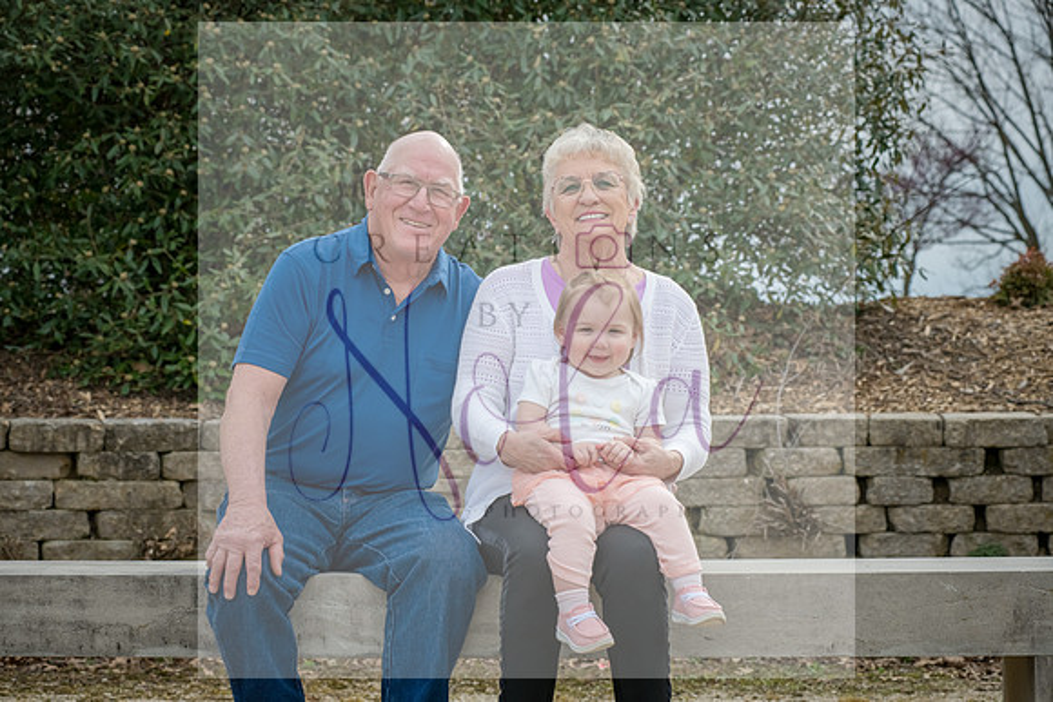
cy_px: 351
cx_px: 526
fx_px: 2516
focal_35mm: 86
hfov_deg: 23.6
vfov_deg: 15.9
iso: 400
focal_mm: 86
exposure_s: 1/640
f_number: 9
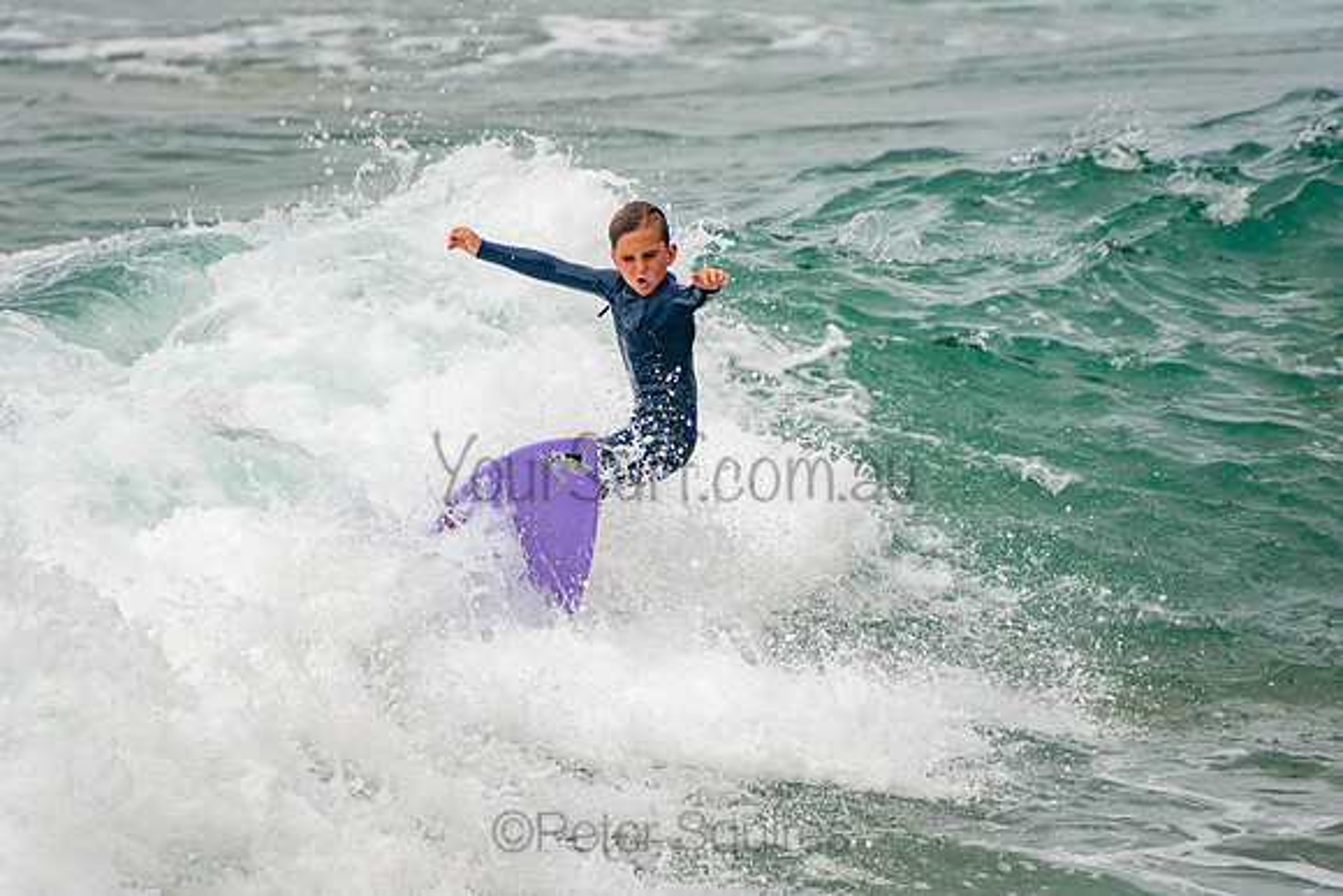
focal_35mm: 600
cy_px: 448
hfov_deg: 3.4
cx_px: 672
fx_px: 22388
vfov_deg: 2.3
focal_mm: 400
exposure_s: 1/1250
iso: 220
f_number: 5.6
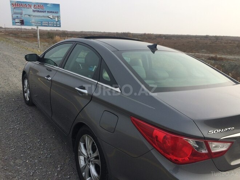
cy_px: 90
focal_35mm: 29
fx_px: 201
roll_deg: -3.0
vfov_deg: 48.2
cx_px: 120
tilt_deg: -15.9
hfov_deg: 61.7
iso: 32
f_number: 2.2
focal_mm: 4.15
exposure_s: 1/1786
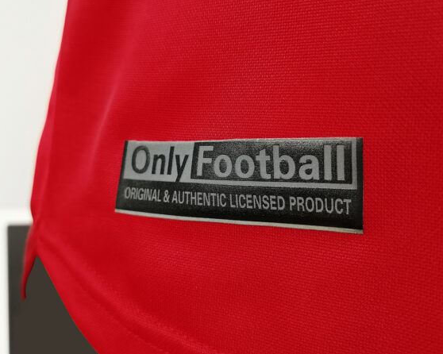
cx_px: 206
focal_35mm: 42
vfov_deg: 35.7
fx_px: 550
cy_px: 176
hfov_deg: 43.8
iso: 250
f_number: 1.8
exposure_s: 1/50
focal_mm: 5.58
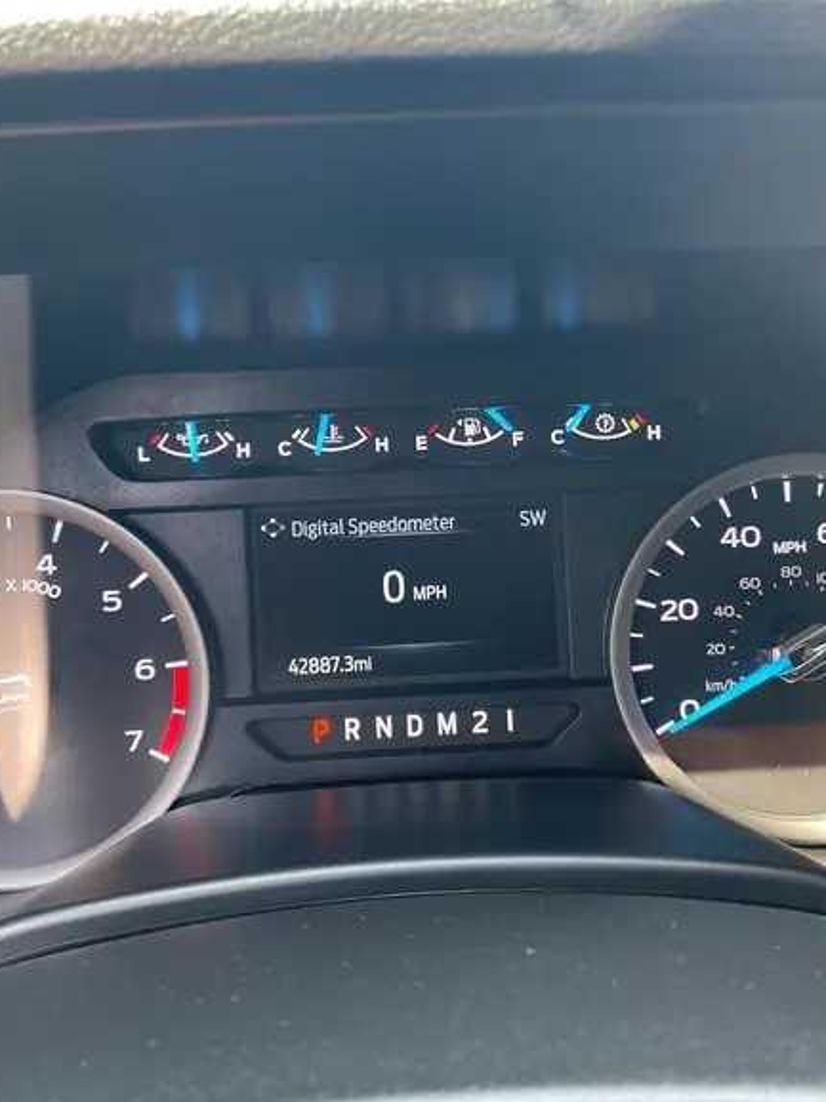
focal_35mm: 33
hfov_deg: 42.9
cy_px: 544
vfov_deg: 55.4
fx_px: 1051
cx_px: 450
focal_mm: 4.2
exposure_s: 1/110
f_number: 1.6
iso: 125
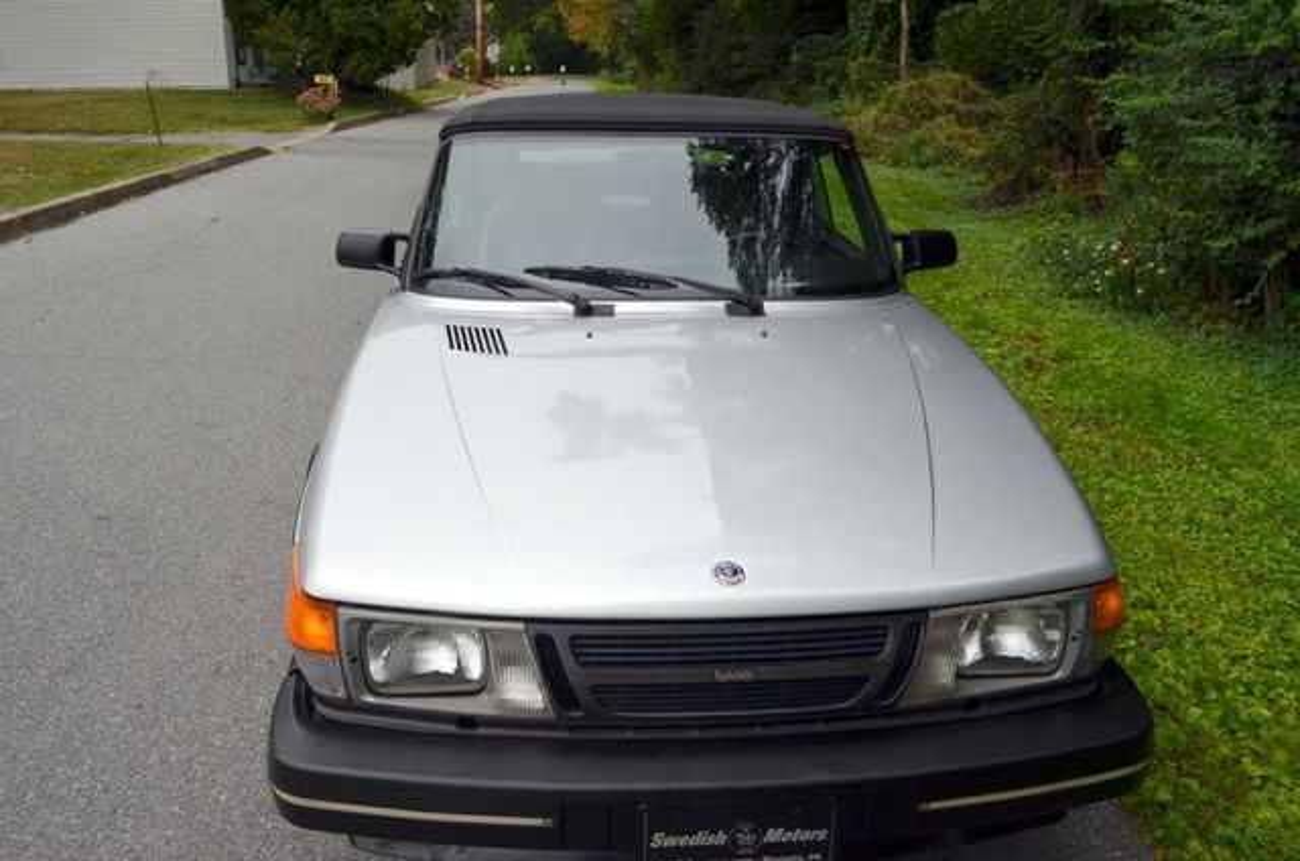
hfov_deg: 62.0
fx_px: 1081
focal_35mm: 30
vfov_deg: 43.4
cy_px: 430
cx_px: 650
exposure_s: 1/250
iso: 200
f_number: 8
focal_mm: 20
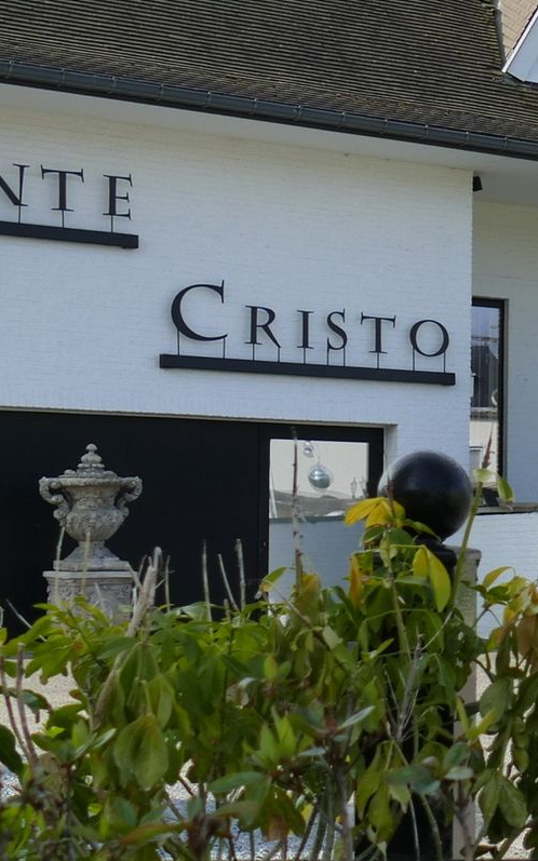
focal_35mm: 91
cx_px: 1009
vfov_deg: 22.8
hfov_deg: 12.9
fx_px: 2135
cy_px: 445
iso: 125
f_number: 2.8
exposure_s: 1/1300
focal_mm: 9.12
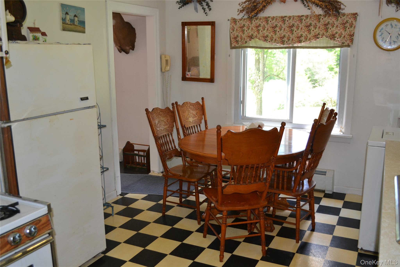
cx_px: 200
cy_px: 134
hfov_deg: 57.2
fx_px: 367
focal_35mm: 33
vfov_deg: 40.0
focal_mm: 22
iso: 400
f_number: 4
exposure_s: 1/80
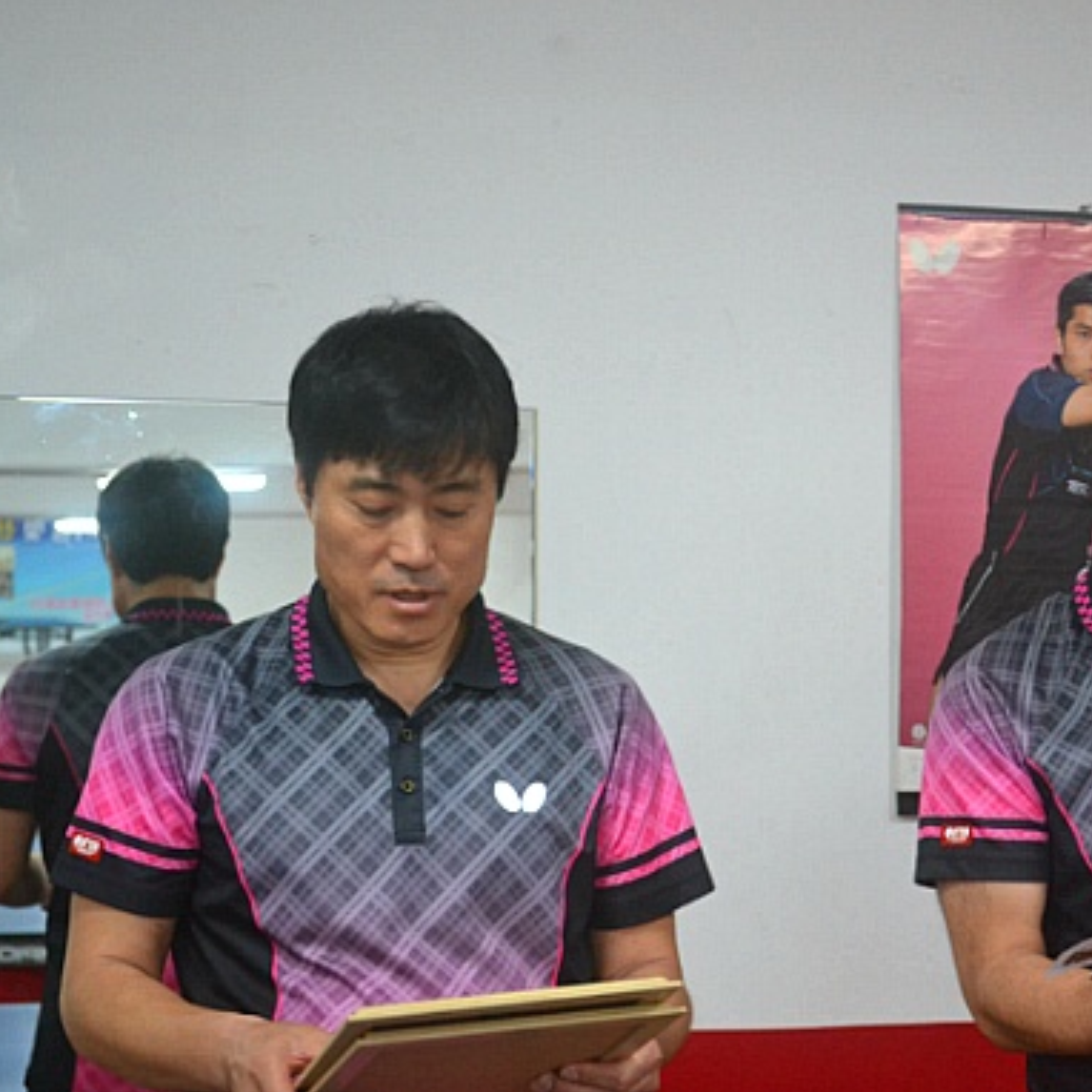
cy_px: 543
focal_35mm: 89
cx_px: 792
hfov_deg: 19.4
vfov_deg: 19.5
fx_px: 3176
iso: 1250
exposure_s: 1/60
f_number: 5.3
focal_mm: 46
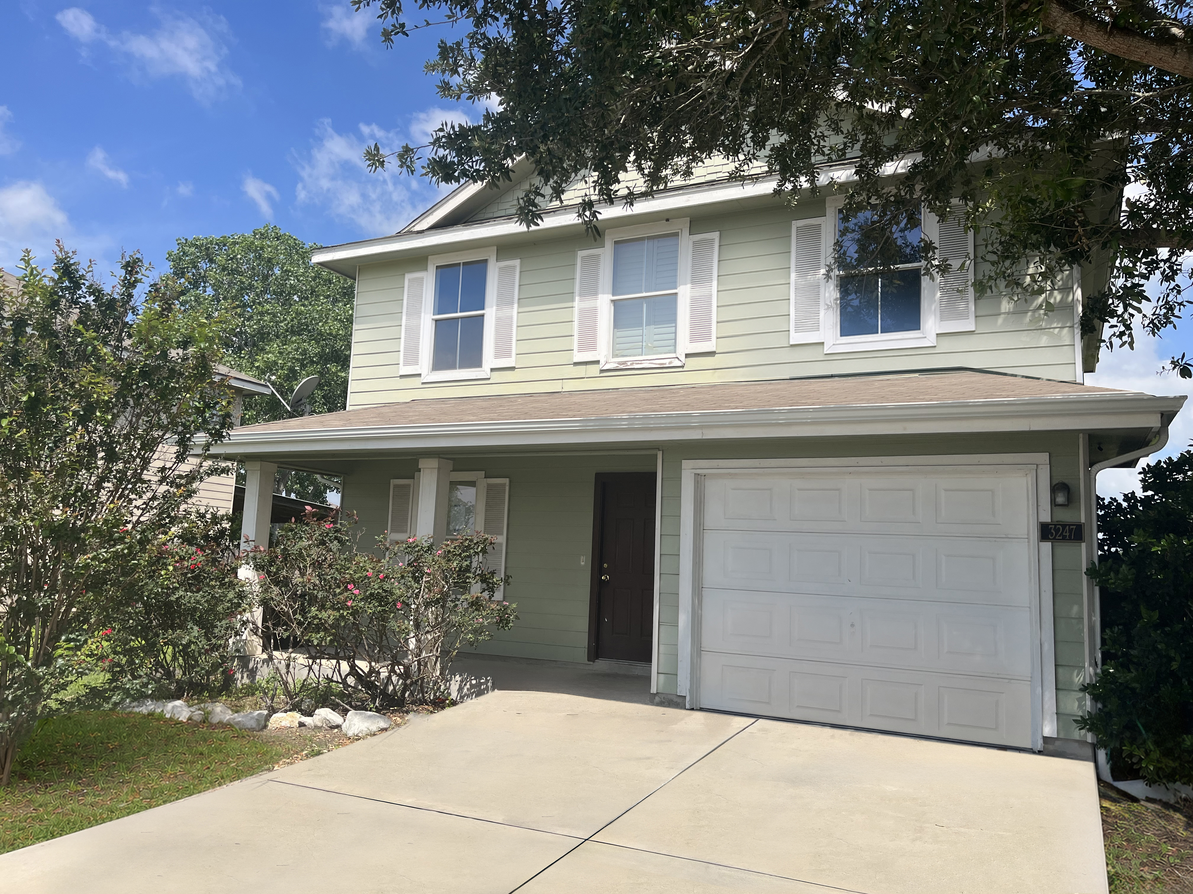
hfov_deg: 67.3
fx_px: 896
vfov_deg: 53.1
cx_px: 596
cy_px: 447
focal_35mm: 26
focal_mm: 5.1
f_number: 1.6
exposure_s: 1/3135
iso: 50
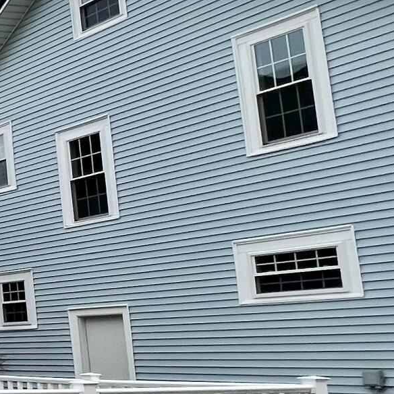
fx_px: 760
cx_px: -534
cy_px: 258
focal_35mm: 59
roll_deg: +0.3
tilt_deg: +5.8
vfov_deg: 28.9
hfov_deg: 15.6
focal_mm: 1.57
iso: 32
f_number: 1.8
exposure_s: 1/1309
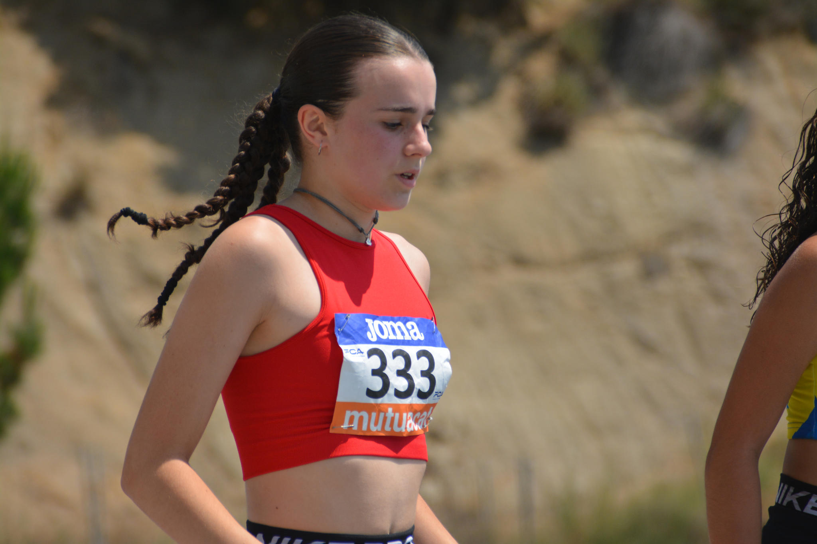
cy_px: 272
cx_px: 408
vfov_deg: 4.6
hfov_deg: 6.9
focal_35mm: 300
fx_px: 6807
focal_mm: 200
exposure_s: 1/2000
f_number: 6.3
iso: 400
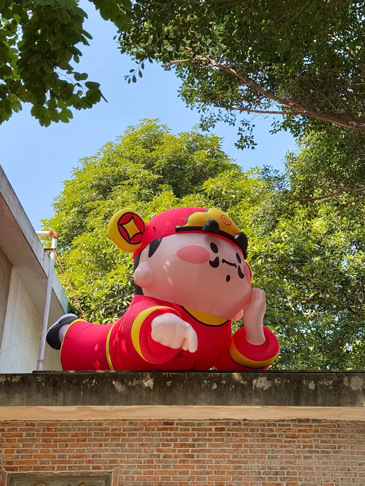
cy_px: 243
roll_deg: -1.8
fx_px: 675
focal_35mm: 48
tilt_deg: +27.9
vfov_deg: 39.7
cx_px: 182
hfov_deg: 30.3
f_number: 1.78
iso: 64
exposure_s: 1/715
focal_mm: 6.76
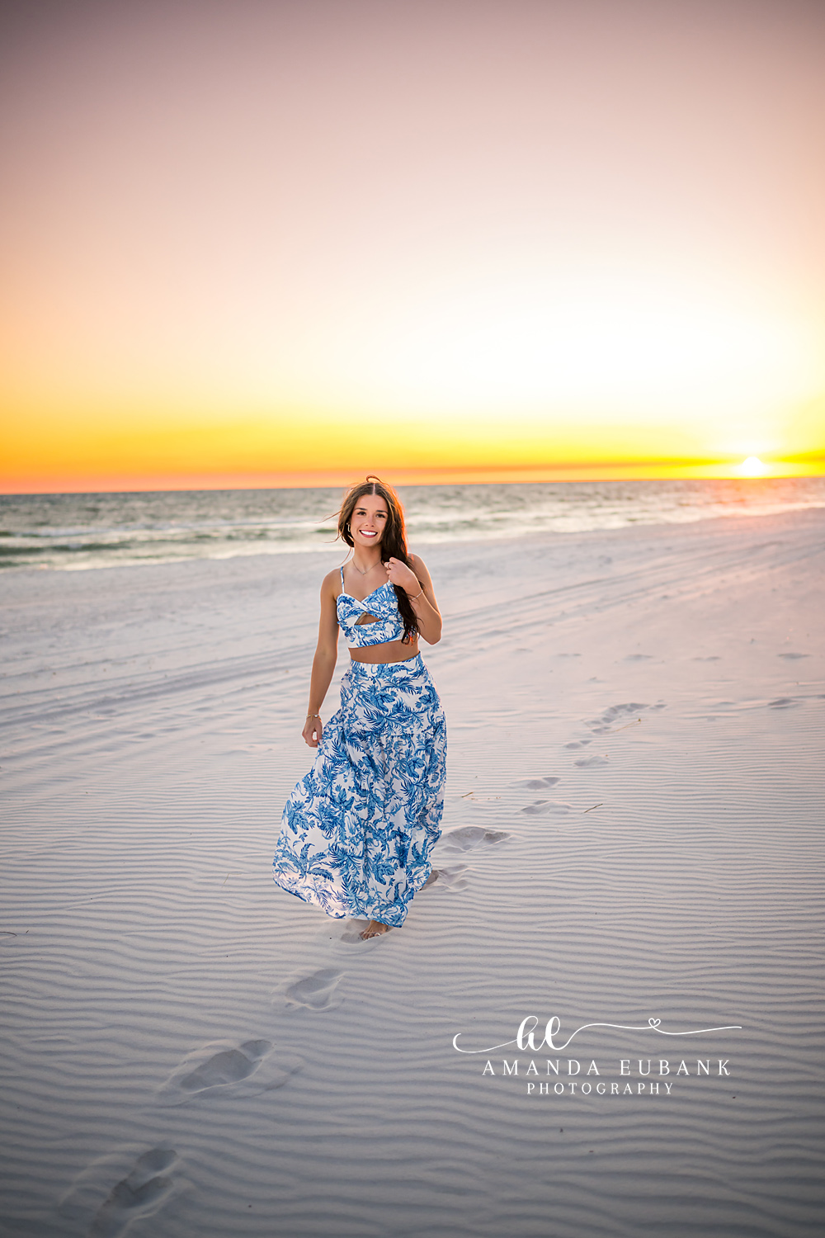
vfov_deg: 54.4
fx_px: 1203
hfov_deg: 37.9
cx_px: 412
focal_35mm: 35
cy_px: 619
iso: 400
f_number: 1.8
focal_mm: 35
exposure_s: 1/1250
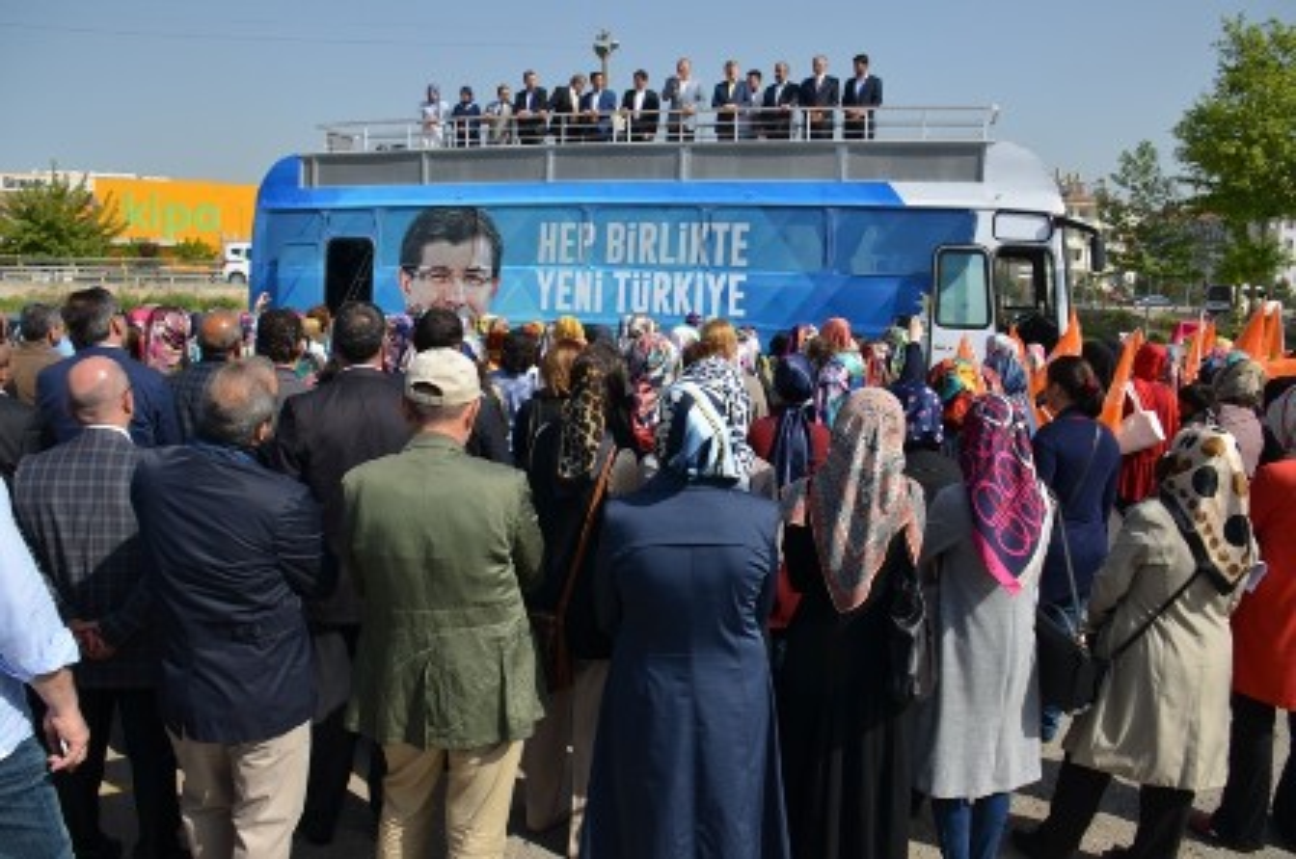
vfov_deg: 47.8
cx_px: 648
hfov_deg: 67.5
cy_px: 430
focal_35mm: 27
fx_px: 970
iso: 100
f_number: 8
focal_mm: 18
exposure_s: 1/250
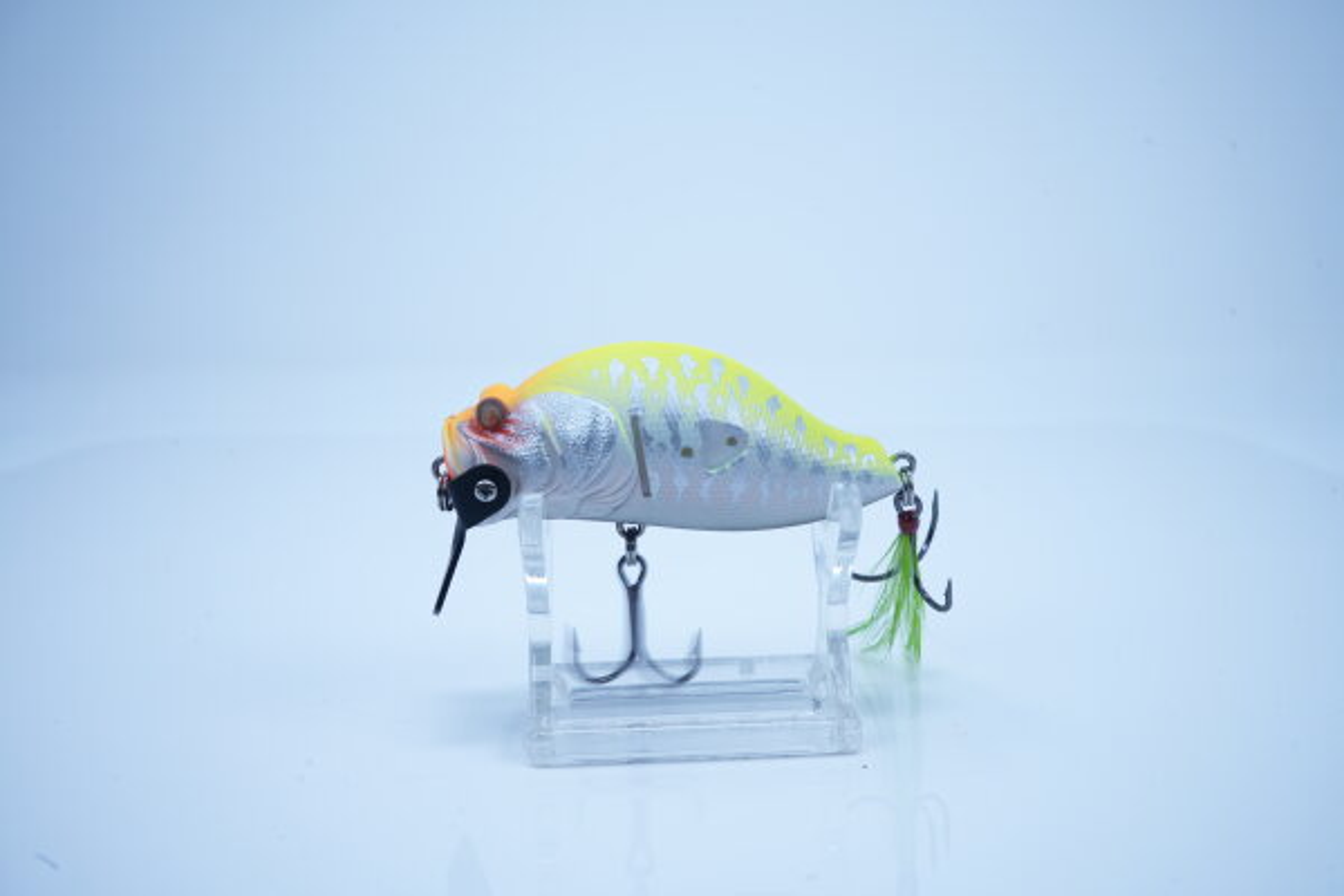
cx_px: 672
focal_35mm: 33
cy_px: 448
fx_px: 1232
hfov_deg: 57.2
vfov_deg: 40.0
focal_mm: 33
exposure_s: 1/8
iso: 100
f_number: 13
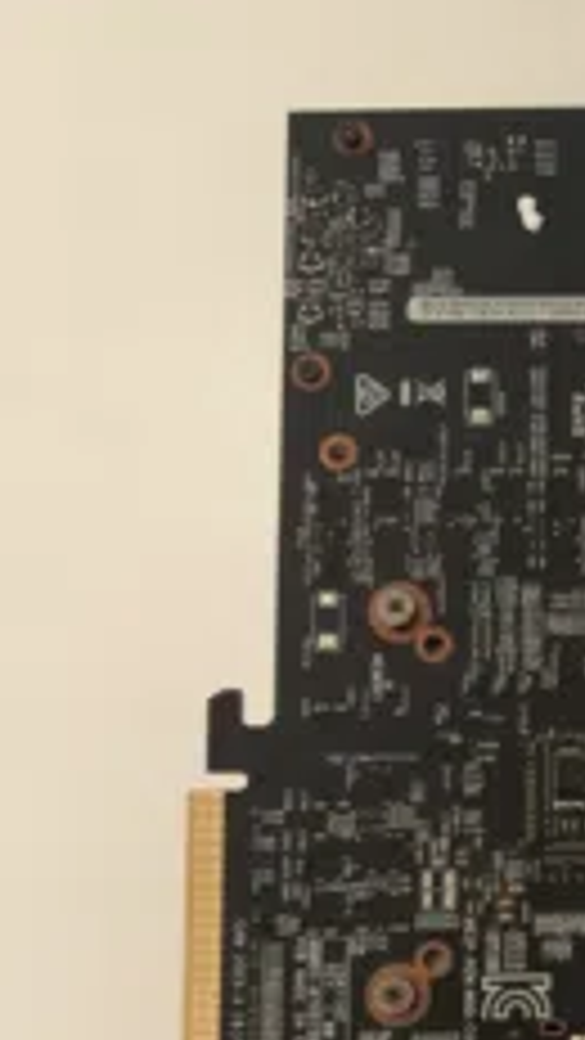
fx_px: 1351
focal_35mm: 49
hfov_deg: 22.8
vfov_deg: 39.8
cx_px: 670
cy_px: 878
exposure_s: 1/24
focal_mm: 4.25
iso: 800
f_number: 1.8
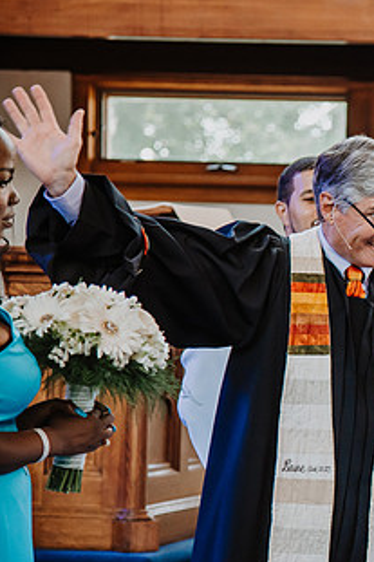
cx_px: 551
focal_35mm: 182
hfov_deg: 7.4
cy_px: 330
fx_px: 2839
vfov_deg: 11.3
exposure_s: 1/125
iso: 900
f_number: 4
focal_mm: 86
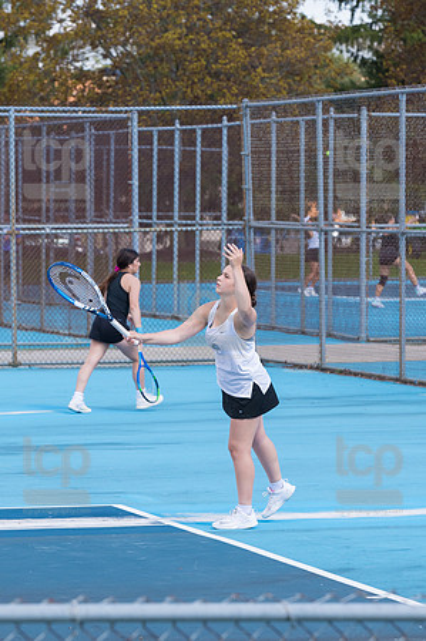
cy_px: 320
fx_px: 3594
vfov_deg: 10.2
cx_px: 213
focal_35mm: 202
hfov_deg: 6.8
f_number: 5.6
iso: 320
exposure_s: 1/1600
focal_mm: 135
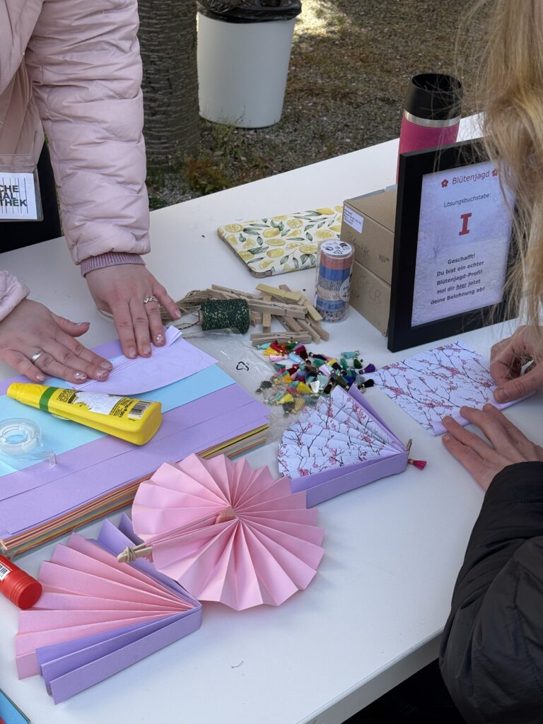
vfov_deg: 39.7
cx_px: 272
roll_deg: -1.8
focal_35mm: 48
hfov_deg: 30.3
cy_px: 362
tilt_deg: -37.9
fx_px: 1004
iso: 64
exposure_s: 1/1116
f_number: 1.78
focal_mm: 6.76
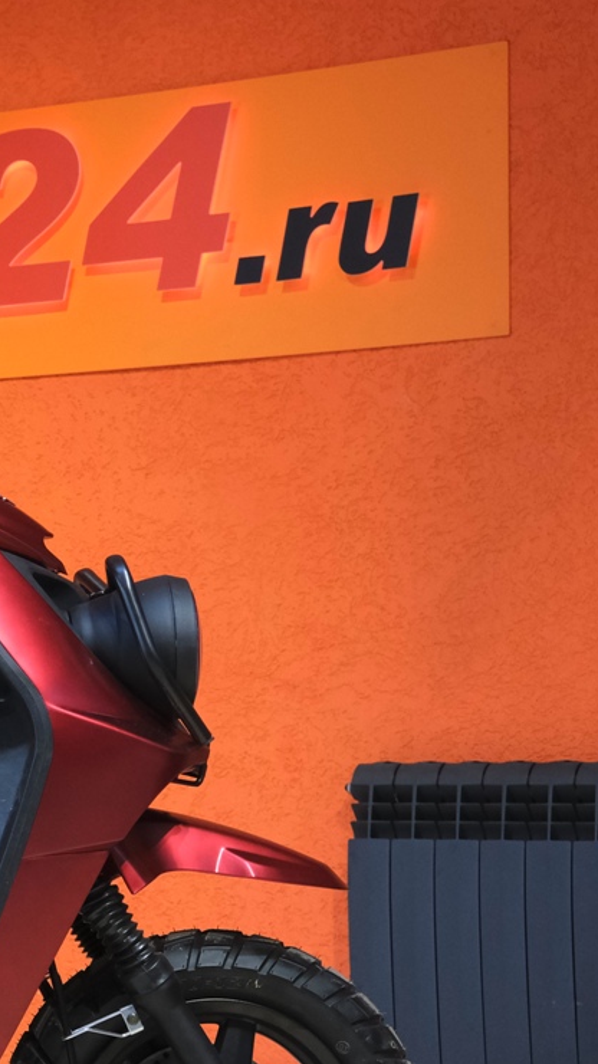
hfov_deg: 10.3
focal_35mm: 111
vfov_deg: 19.2
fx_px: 3130
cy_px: 672
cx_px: -497
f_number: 4
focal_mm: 32.5
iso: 1600
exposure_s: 1/100
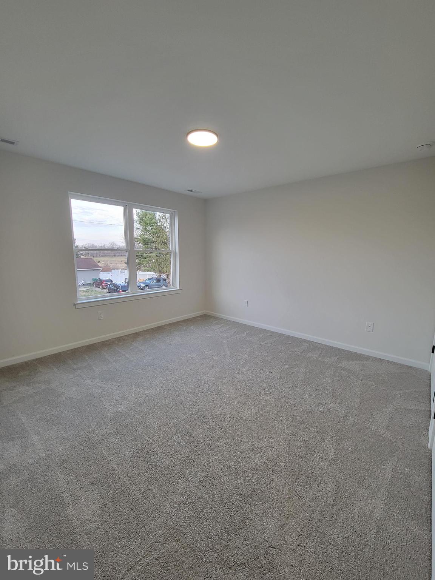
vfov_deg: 106.2
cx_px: 218
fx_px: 218
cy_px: 290
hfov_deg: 89.9
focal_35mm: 13
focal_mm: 2.2
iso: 125
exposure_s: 1/60
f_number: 2.2
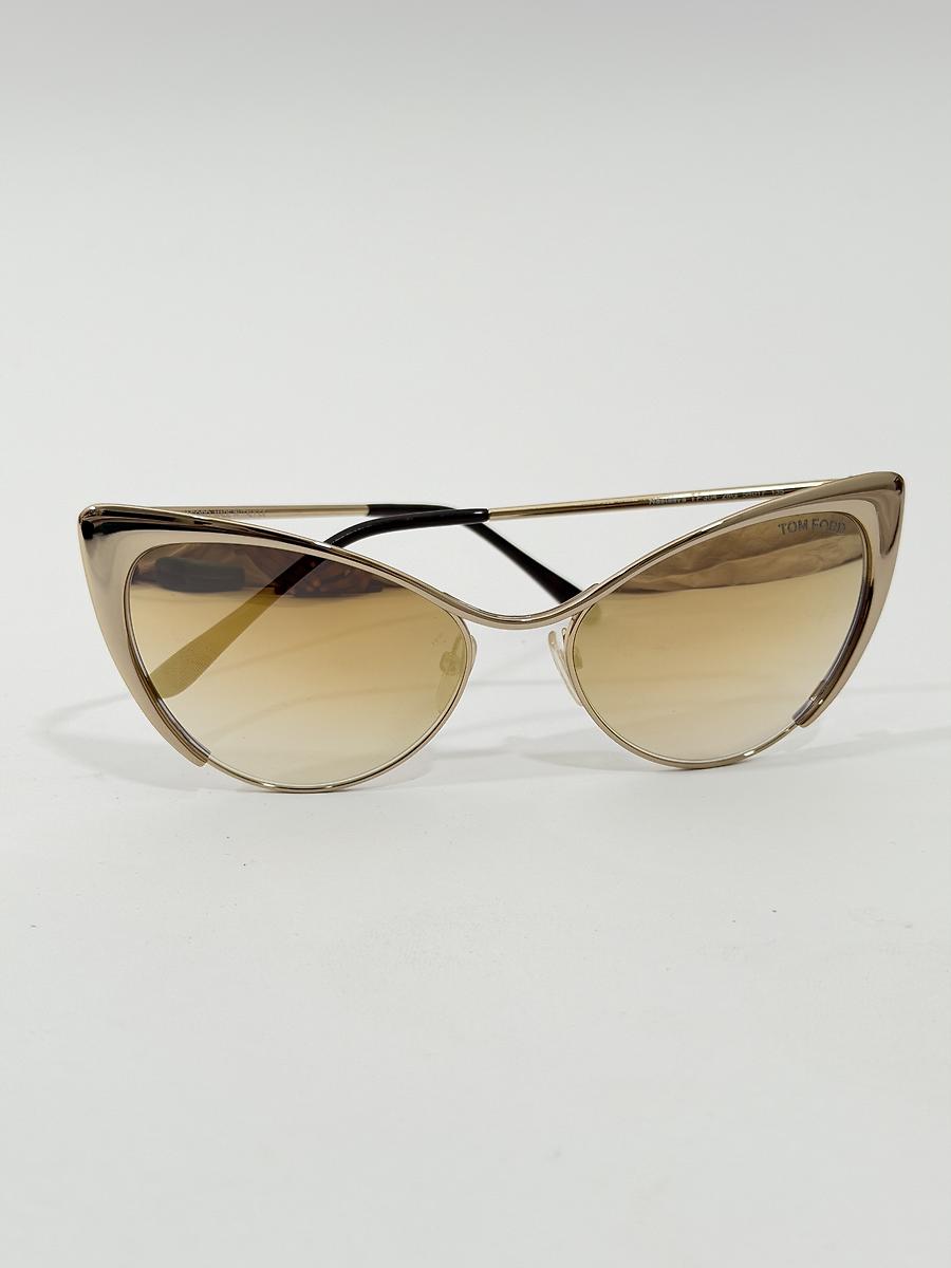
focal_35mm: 48
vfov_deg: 39.7
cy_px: 634
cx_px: 476
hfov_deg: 30.3
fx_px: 1758
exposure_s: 1/50
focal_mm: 6.76
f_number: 1.78
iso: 125
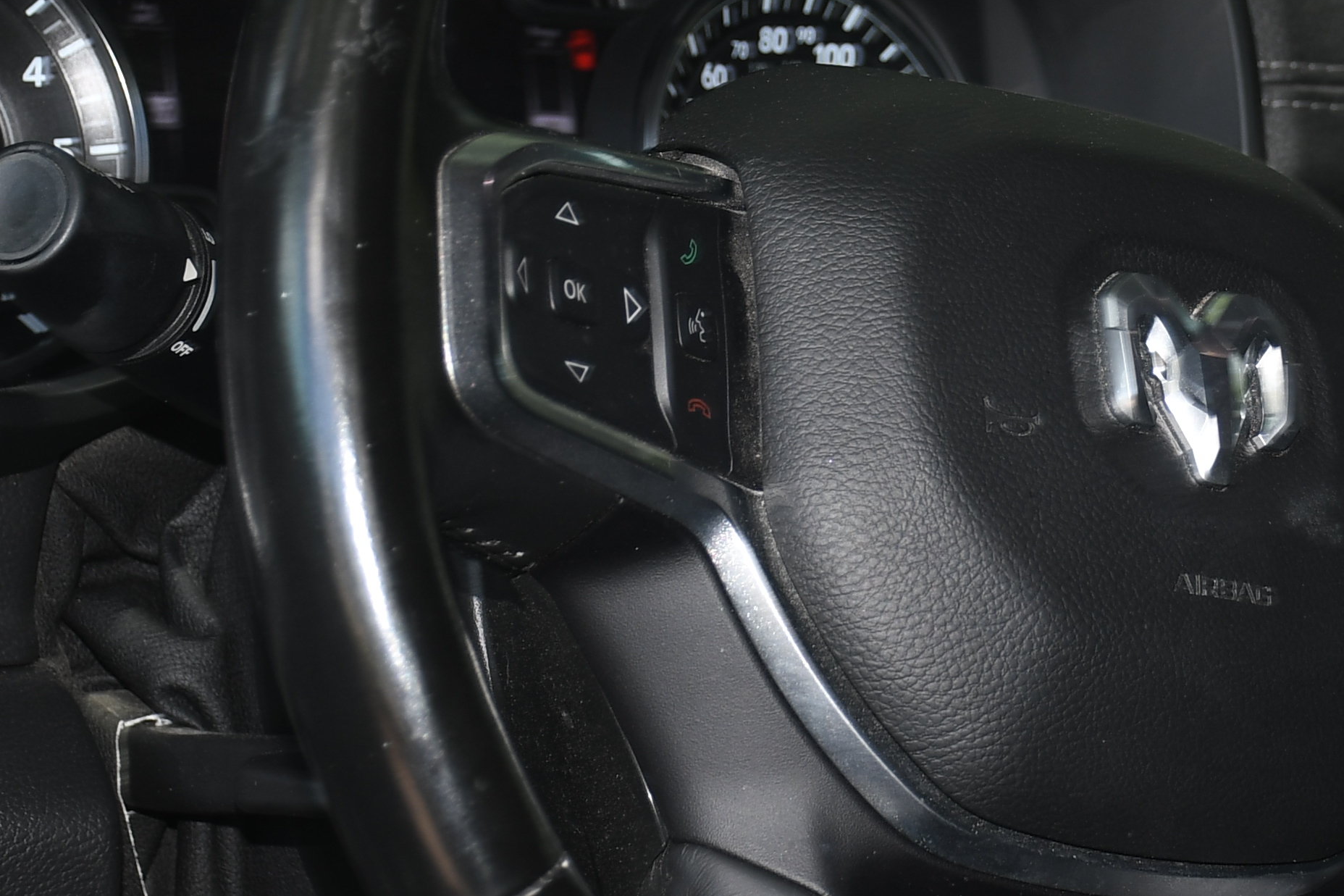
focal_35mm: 144
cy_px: 466
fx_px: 5375
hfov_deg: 14.2
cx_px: 1054
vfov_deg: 9.5
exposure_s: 1/60
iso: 100
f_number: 4
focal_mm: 32
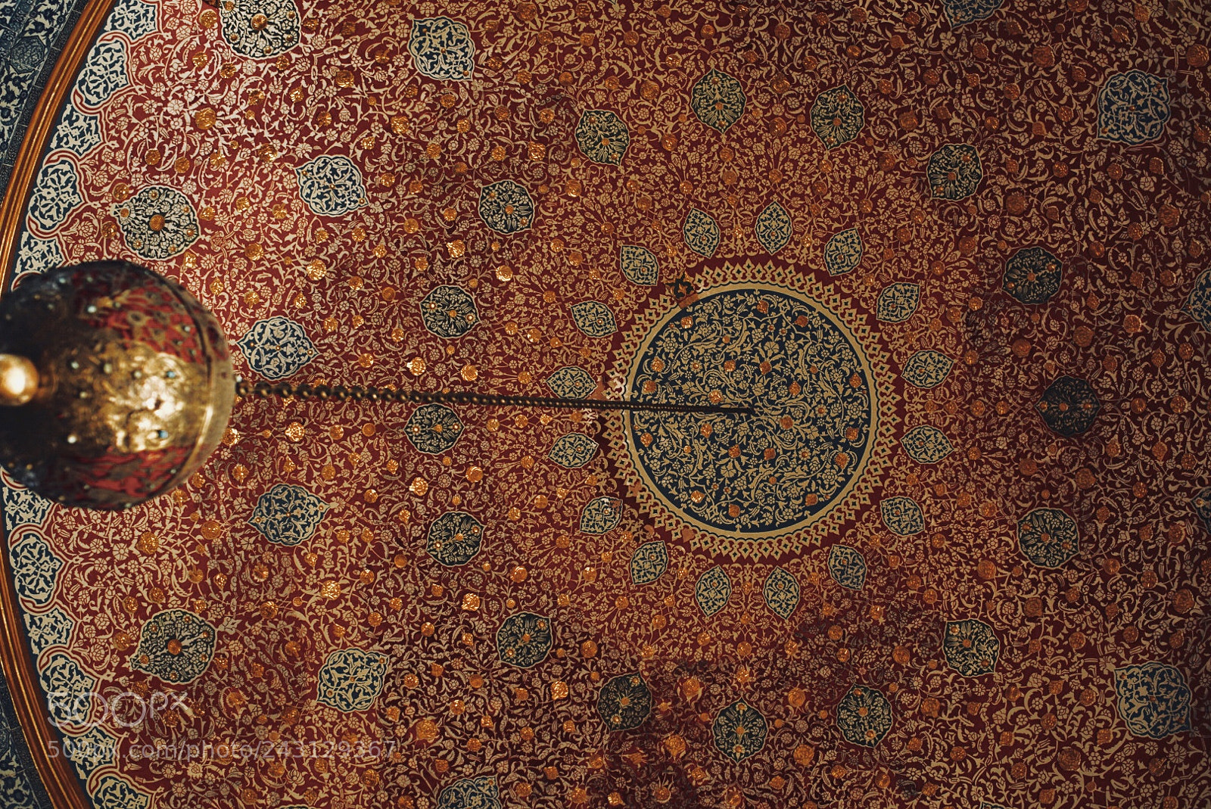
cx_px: 606
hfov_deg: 54.4
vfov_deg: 37.9
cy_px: 404
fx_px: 1178
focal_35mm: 35
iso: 125
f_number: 3.5
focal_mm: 35
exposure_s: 1/80
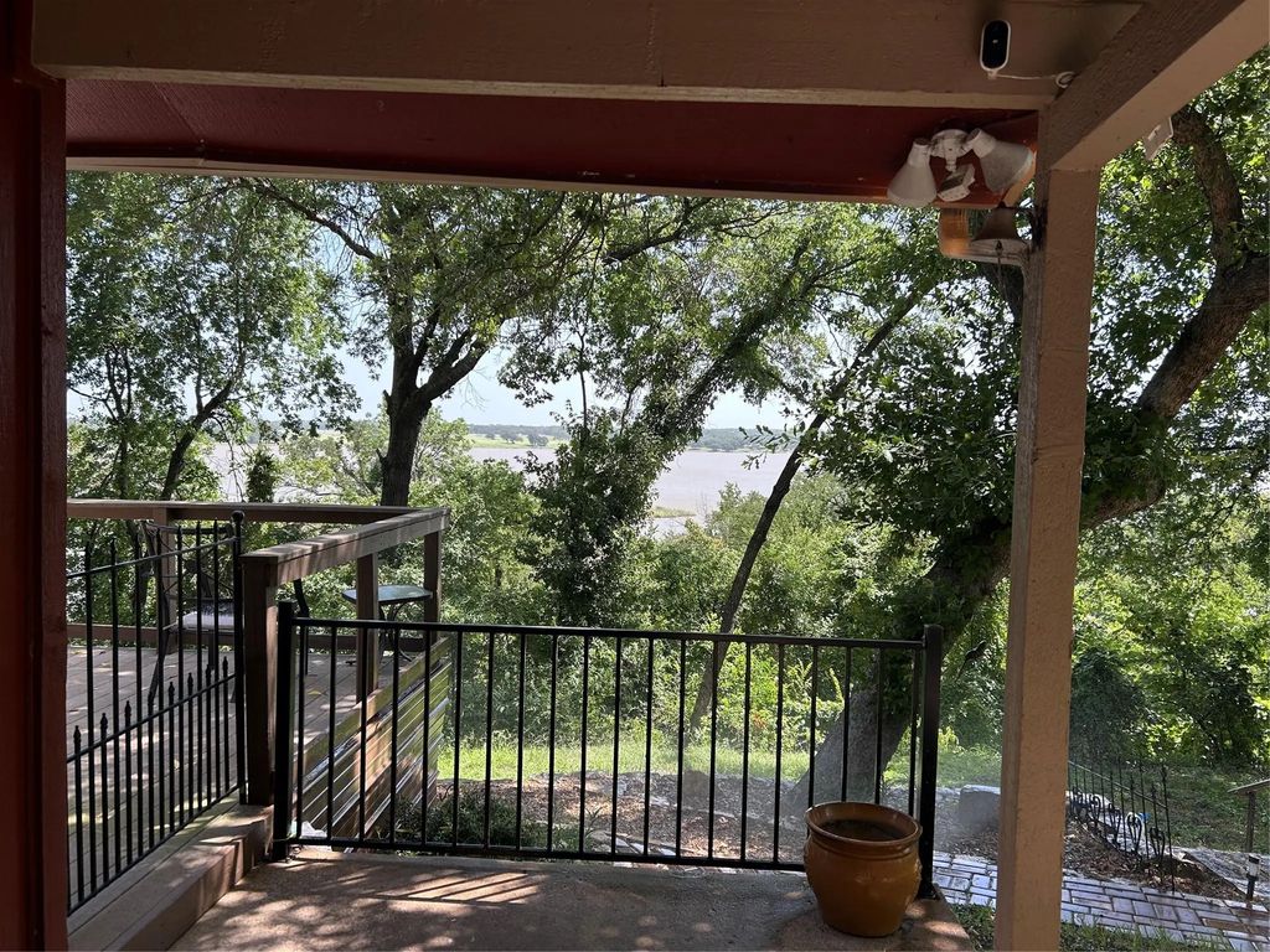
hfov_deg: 67.3
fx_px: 954
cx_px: 635
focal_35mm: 26
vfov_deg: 53.1
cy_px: 476
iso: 50
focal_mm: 5.7
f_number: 1.5
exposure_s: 1/674
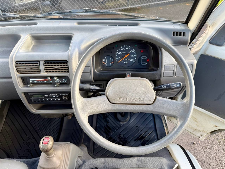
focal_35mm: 24
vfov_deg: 56.8
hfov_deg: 71.6
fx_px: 156
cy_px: 84
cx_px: 112
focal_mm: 6.76
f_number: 1.78
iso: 50
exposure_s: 1/142
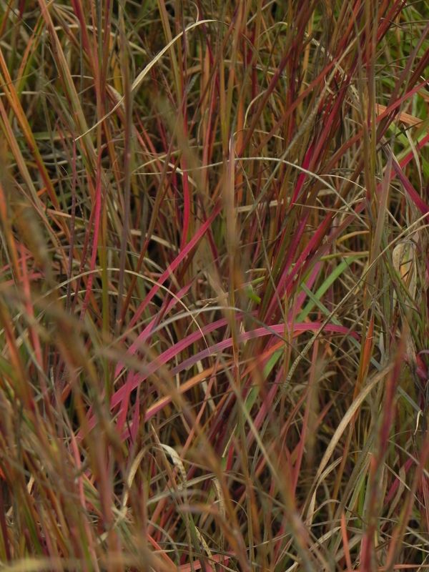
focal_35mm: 162
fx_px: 2677
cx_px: 214
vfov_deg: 12.2
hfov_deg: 9.2
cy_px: 286
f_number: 5
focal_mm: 28.8
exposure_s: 1/30
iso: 160
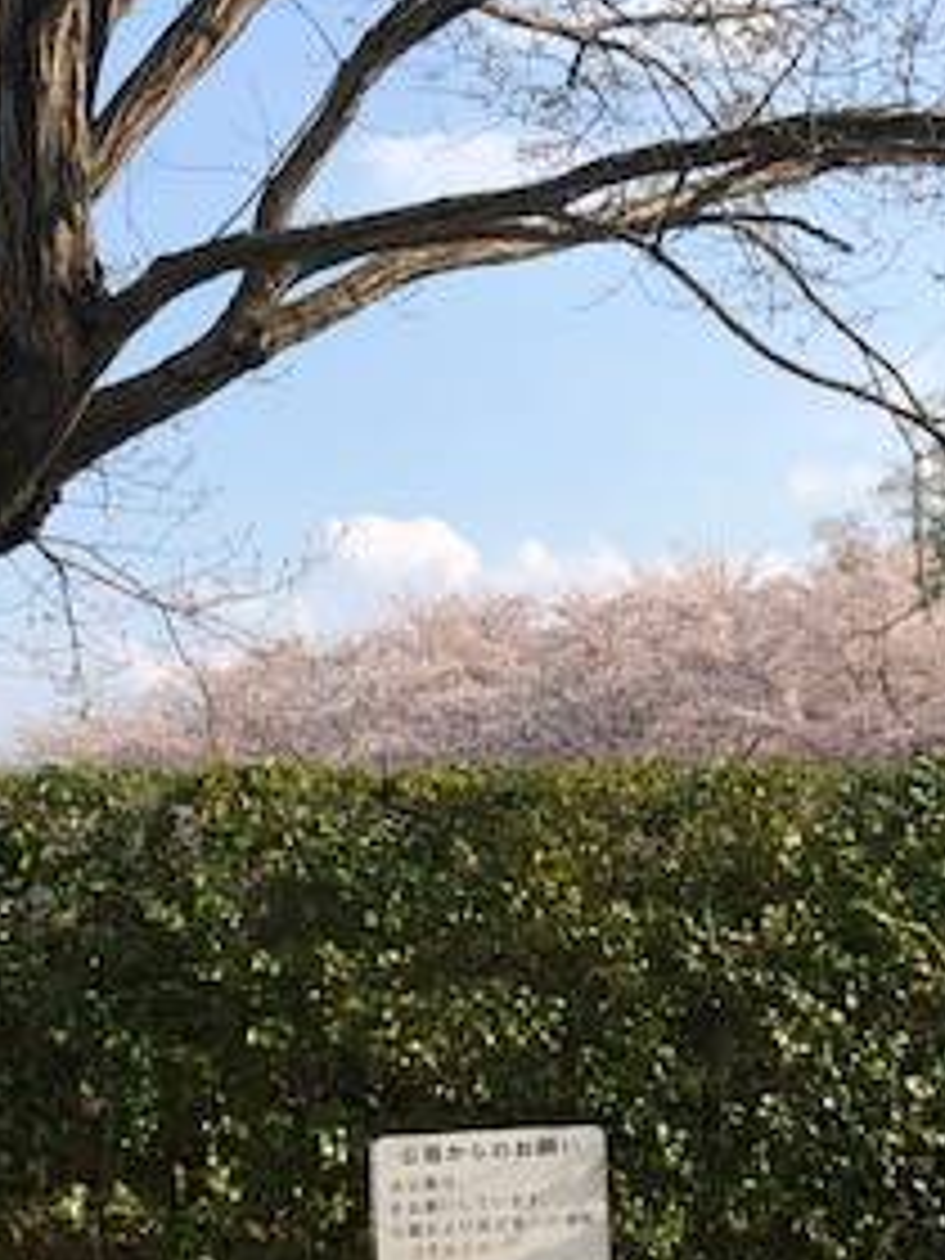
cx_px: 554
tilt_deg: +1.0
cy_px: 954
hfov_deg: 22.9
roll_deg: +4.4
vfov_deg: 29.8
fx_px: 2330
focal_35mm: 64
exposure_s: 1/1372
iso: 20
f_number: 1.8
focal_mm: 3.99
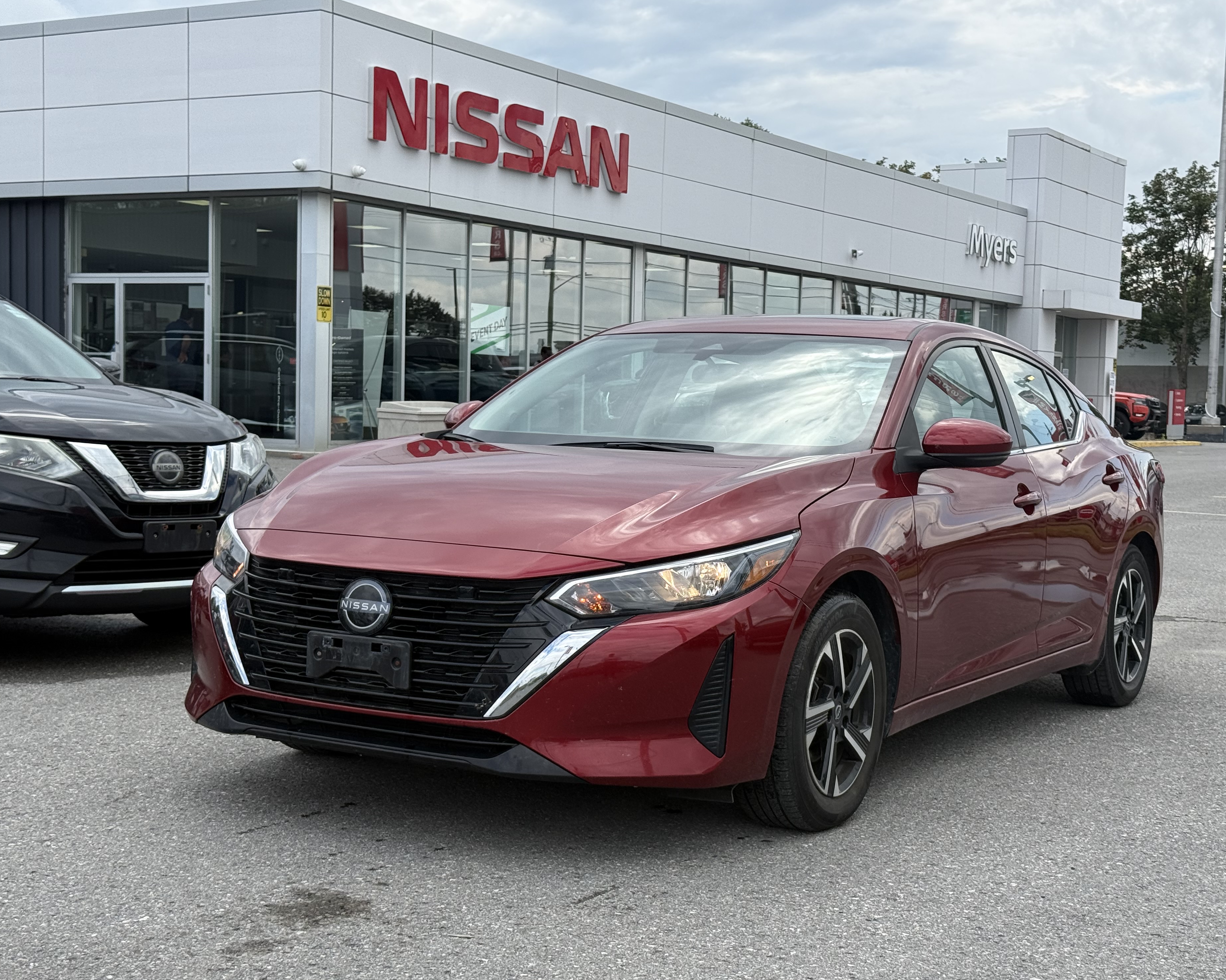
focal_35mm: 51
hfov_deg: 36.6
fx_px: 1850
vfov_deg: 29.7
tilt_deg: -2.8
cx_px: 658
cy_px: 484
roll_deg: -0.9
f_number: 1.78
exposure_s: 1/2577
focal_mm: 6.76
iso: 64
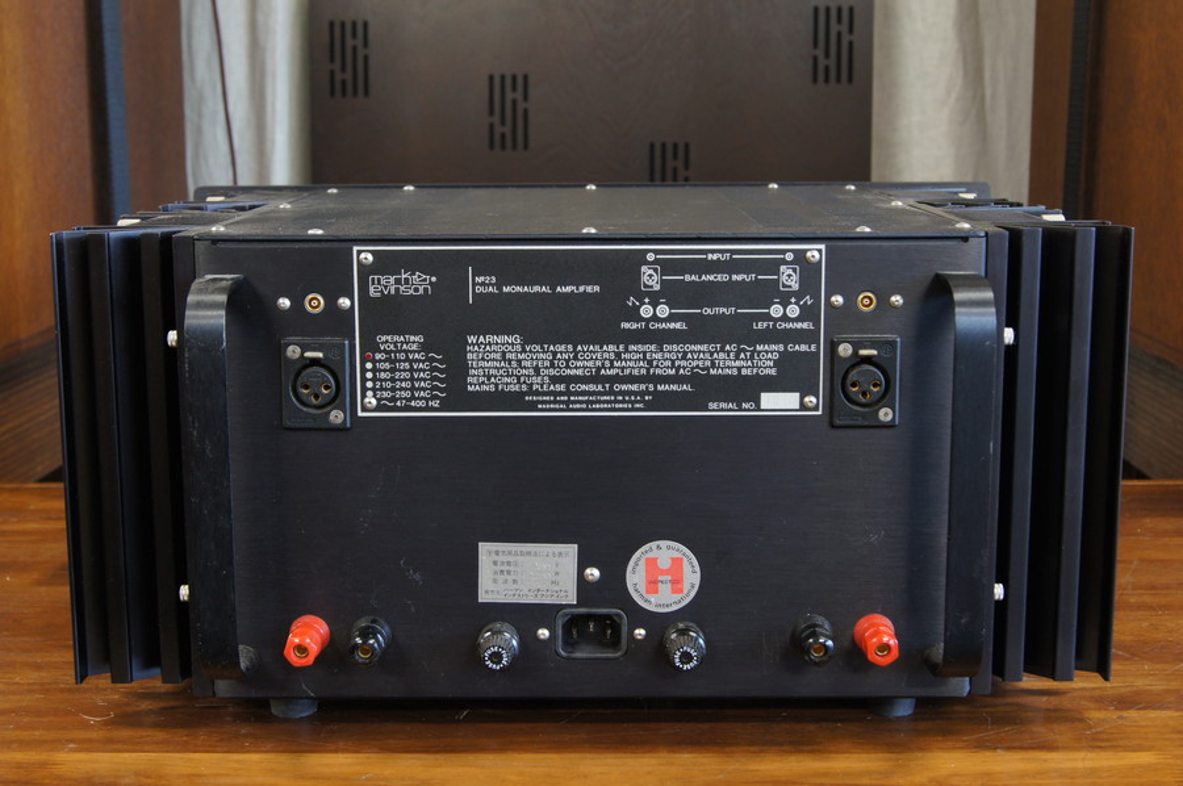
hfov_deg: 37.9
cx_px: 592
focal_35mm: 52
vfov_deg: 25.7
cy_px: 393
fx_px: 1723
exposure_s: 1/4
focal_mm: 35
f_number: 10
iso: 400
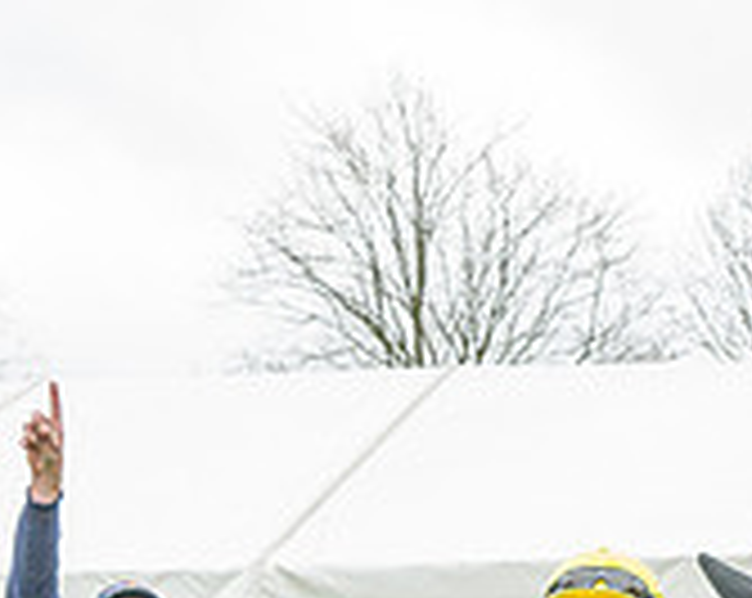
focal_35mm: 142
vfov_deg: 10.6
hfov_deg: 13.1
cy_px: 796
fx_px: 3155
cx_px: 965
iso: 800
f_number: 5
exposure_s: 1/400
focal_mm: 35
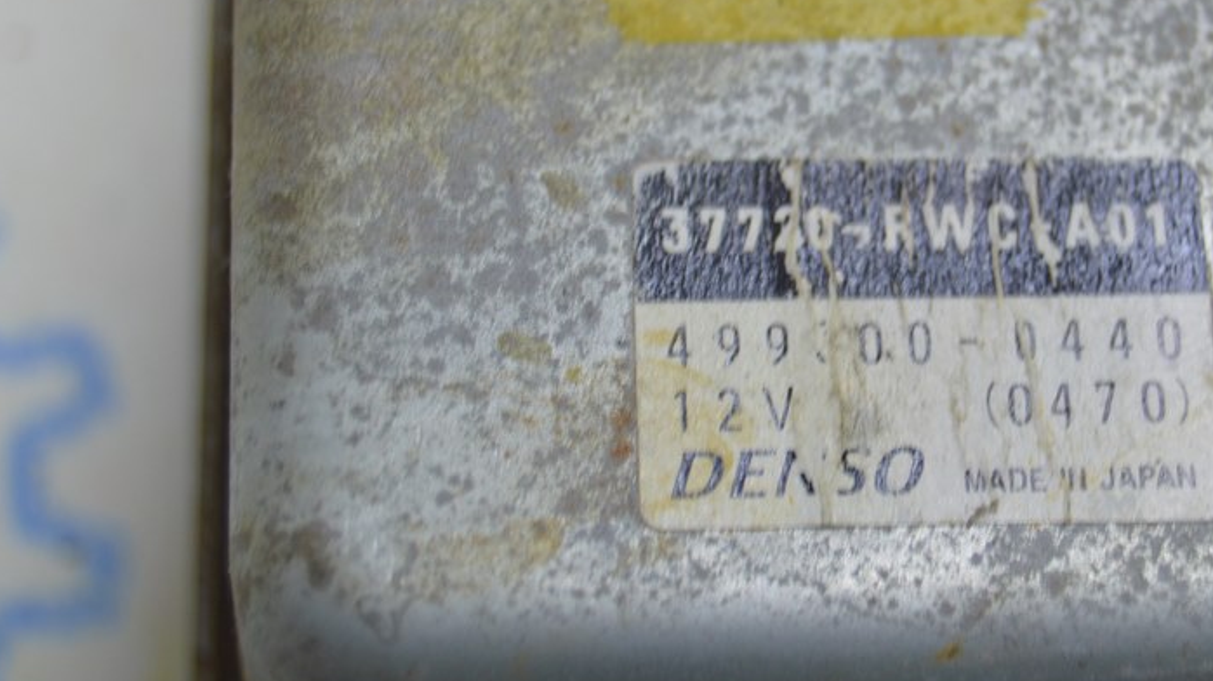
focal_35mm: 127
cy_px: 234
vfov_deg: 9.5
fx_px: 4076
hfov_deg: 16.9
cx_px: 881
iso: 400
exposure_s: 1/20
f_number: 5.6
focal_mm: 55
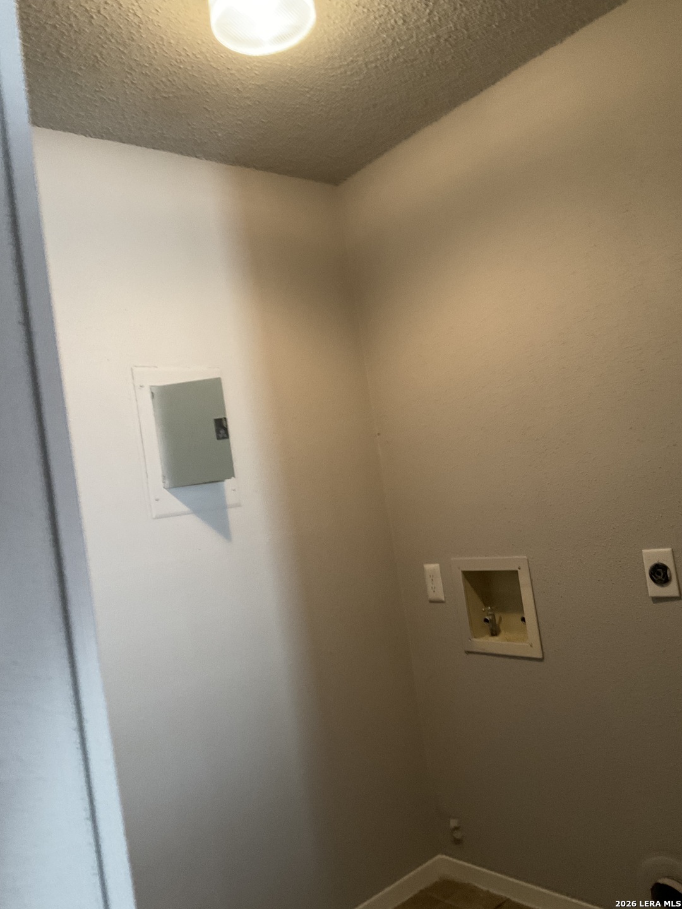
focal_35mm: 29
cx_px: 341
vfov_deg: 61.7
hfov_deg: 48.2
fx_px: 762
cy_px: 454
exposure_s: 1/40
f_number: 1.8
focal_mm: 3
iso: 250
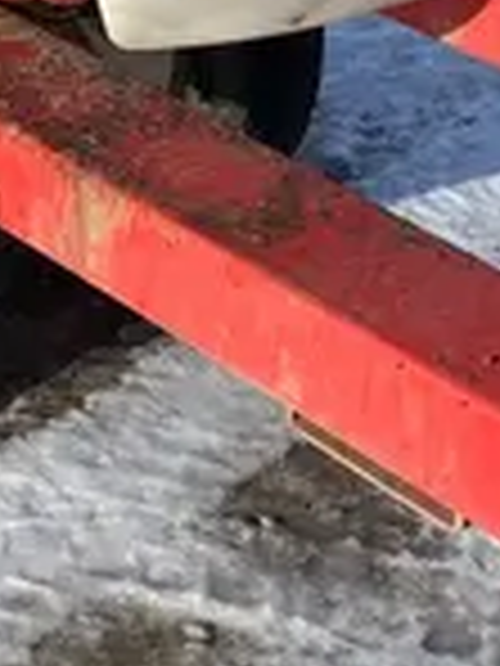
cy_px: 29
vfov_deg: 15.1
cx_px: -5
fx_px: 2484
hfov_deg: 11.4
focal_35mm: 129
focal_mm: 4.25
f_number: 1.8
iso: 32
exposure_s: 1/3300
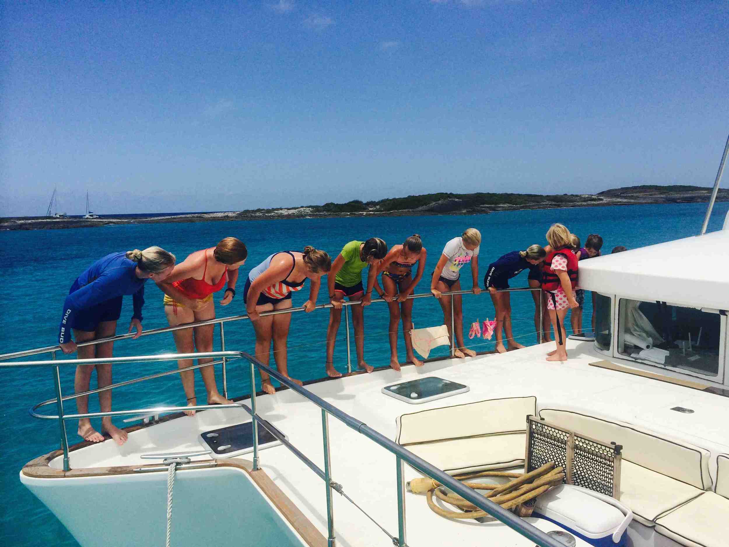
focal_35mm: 30
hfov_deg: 60.0
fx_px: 632
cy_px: 274
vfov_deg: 46.8
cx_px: 364
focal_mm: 4.12
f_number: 2.2
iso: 40
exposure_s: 1/5128
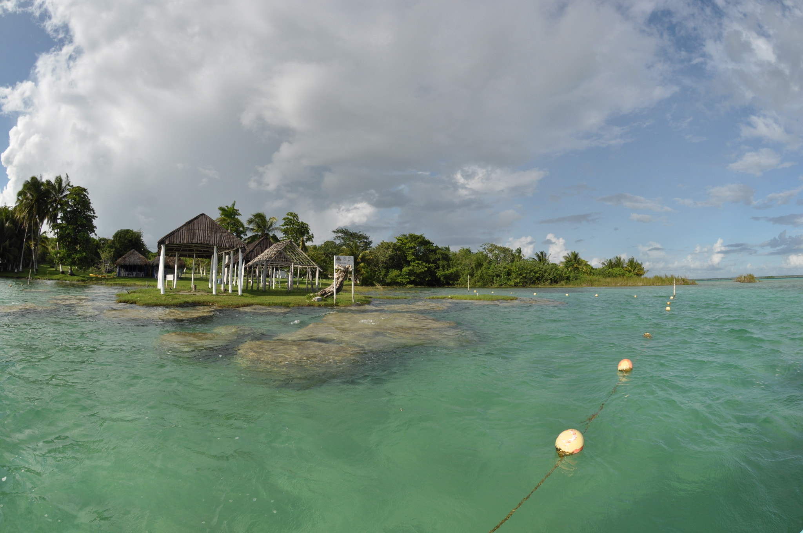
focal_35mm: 16
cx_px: 402
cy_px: 266
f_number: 9
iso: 250
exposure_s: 1/640
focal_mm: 10.5
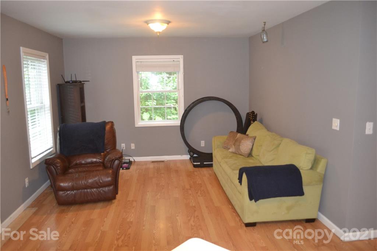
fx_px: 283
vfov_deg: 47.9
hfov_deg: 67.4
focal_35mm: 27
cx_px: 188
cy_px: 126
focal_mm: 18
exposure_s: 1/60
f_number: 3.5
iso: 1250
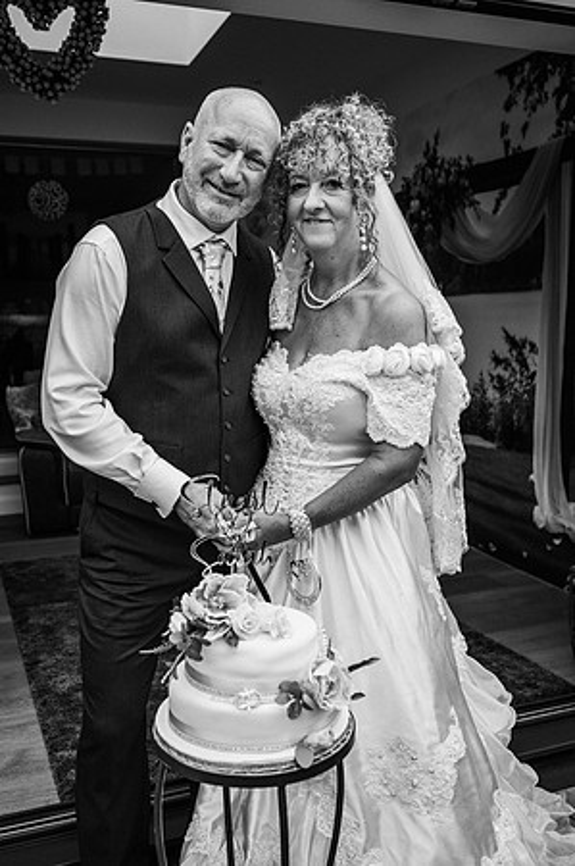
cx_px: 288
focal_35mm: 35
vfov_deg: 54.5
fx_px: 840
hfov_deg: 37.8
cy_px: 433
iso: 100
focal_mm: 35
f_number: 4
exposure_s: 1/800
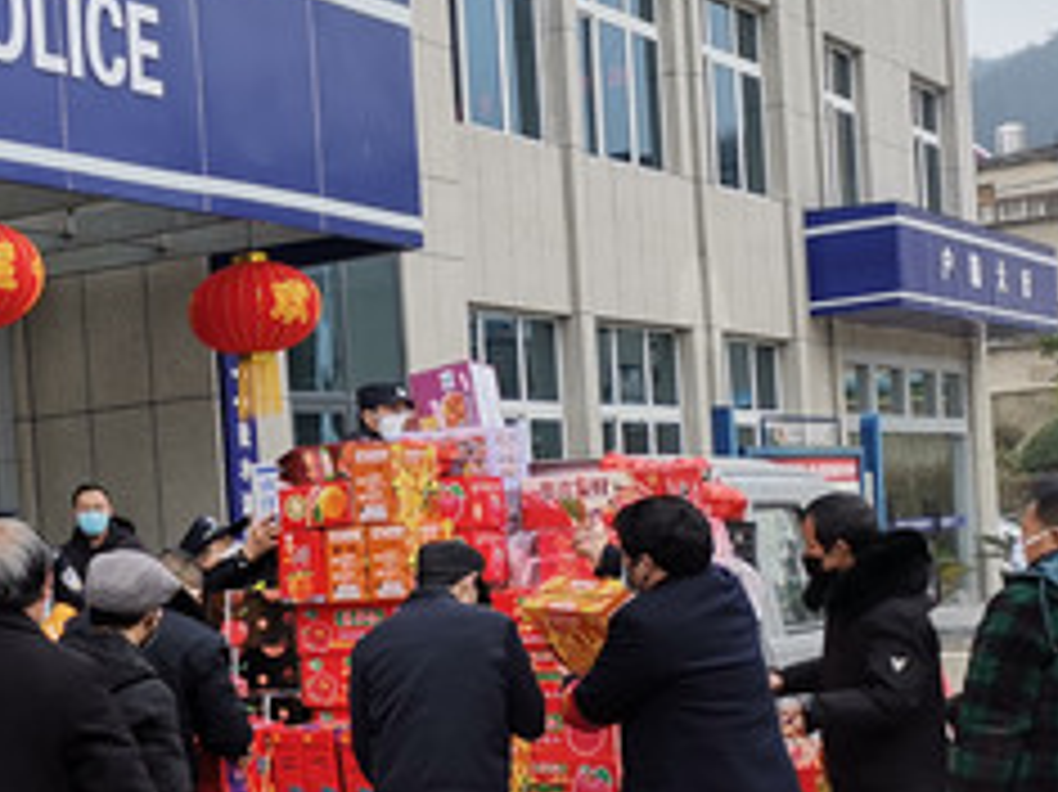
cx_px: -95
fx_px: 2108
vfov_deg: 21.1
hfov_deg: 26.1
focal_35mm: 69
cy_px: 585
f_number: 1.8
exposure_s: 1/291
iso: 50
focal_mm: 4.75
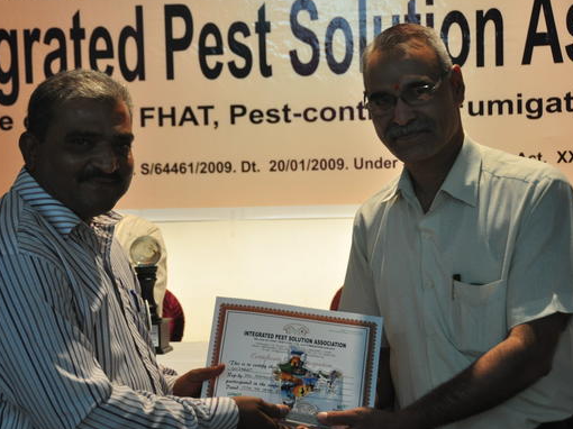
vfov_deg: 15.5
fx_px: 1572
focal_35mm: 95
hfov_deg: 20.7
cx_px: 269
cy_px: 207
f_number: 5
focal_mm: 56
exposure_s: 1/50
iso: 800
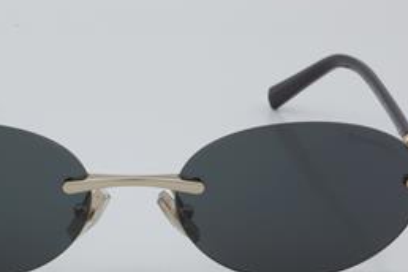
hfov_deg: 16.0
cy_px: 144
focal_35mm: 128
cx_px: 133
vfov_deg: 10.7
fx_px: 1448
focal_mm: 55
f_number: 32
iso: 100
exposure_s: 1/4
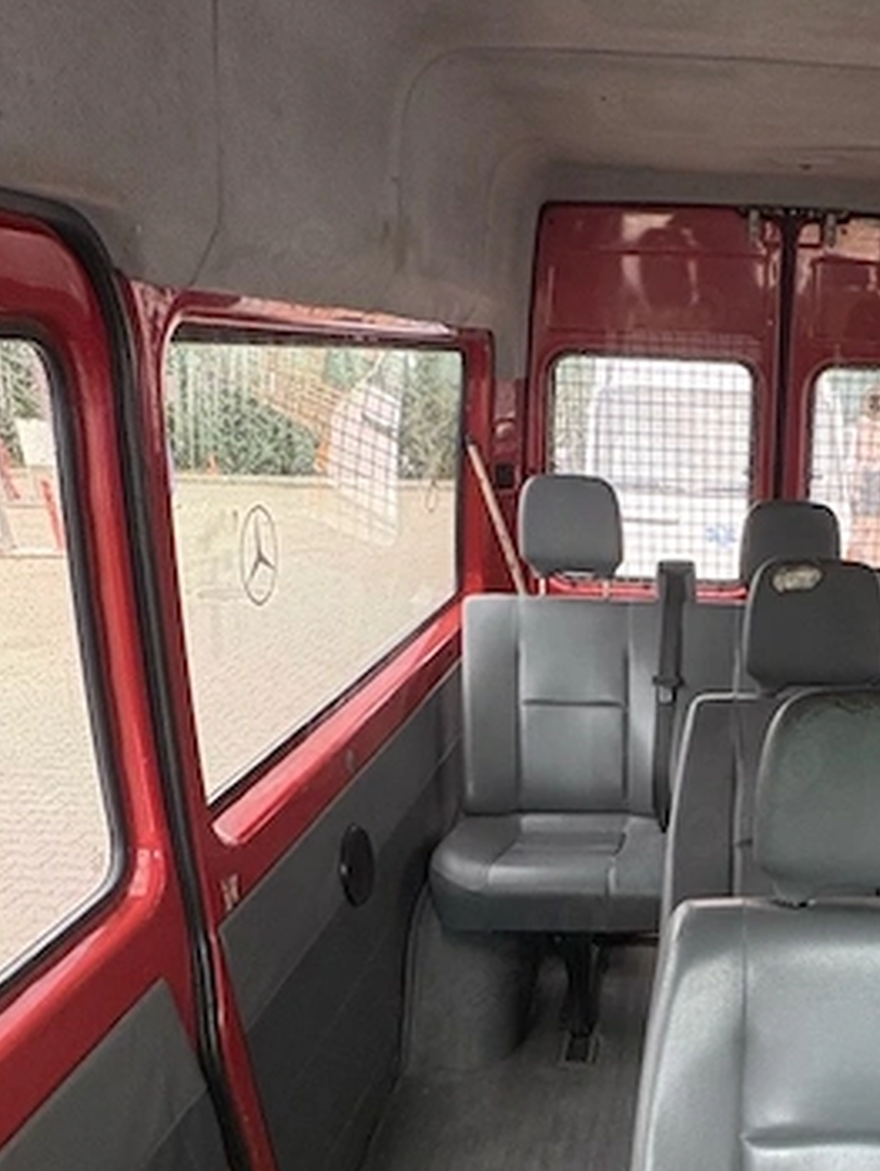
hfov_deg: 41.2
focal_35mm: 32
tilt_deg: -28.1
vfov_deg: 52.1
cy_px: 980
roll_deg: -3.5
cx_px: 773
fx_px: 1083
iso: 200
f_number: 2.2
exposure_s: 1/99
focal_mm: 2.22
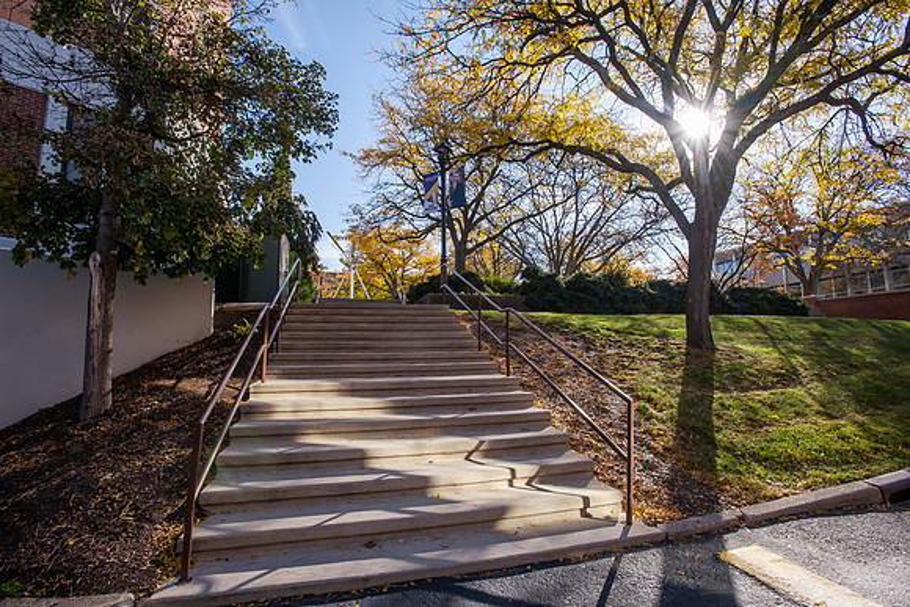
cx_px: 455
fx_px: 430
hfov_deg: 93.3
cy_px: 304
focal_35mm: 17
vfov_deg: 70.5
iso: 320
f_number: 14
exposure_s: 1/160
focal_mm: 17
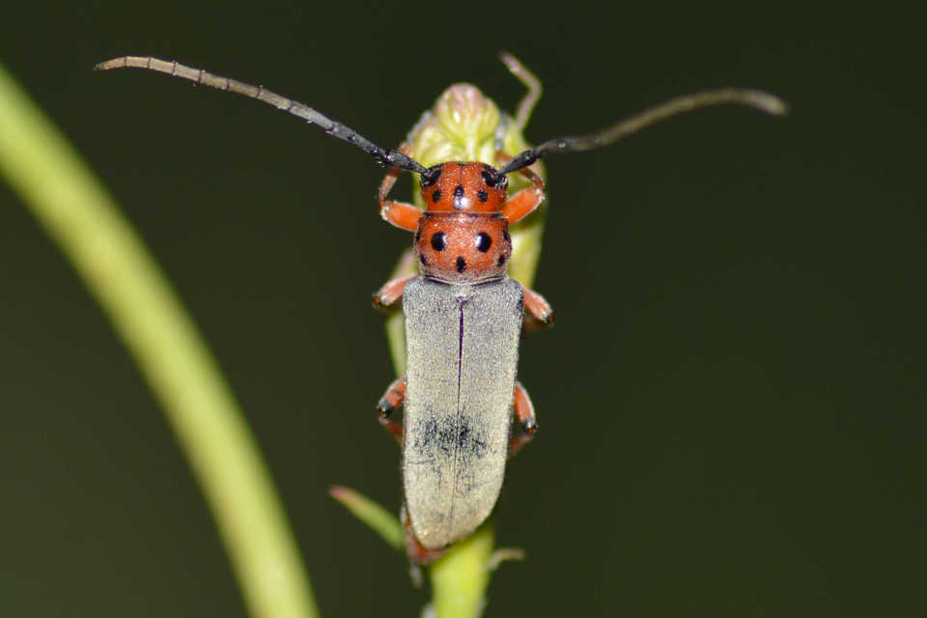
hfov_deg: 13.7
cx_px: 464
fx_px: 3862
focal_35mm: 150
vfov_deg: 9.1
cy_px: 309
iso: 100
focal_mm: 100
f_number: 5.6
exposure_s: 1/200
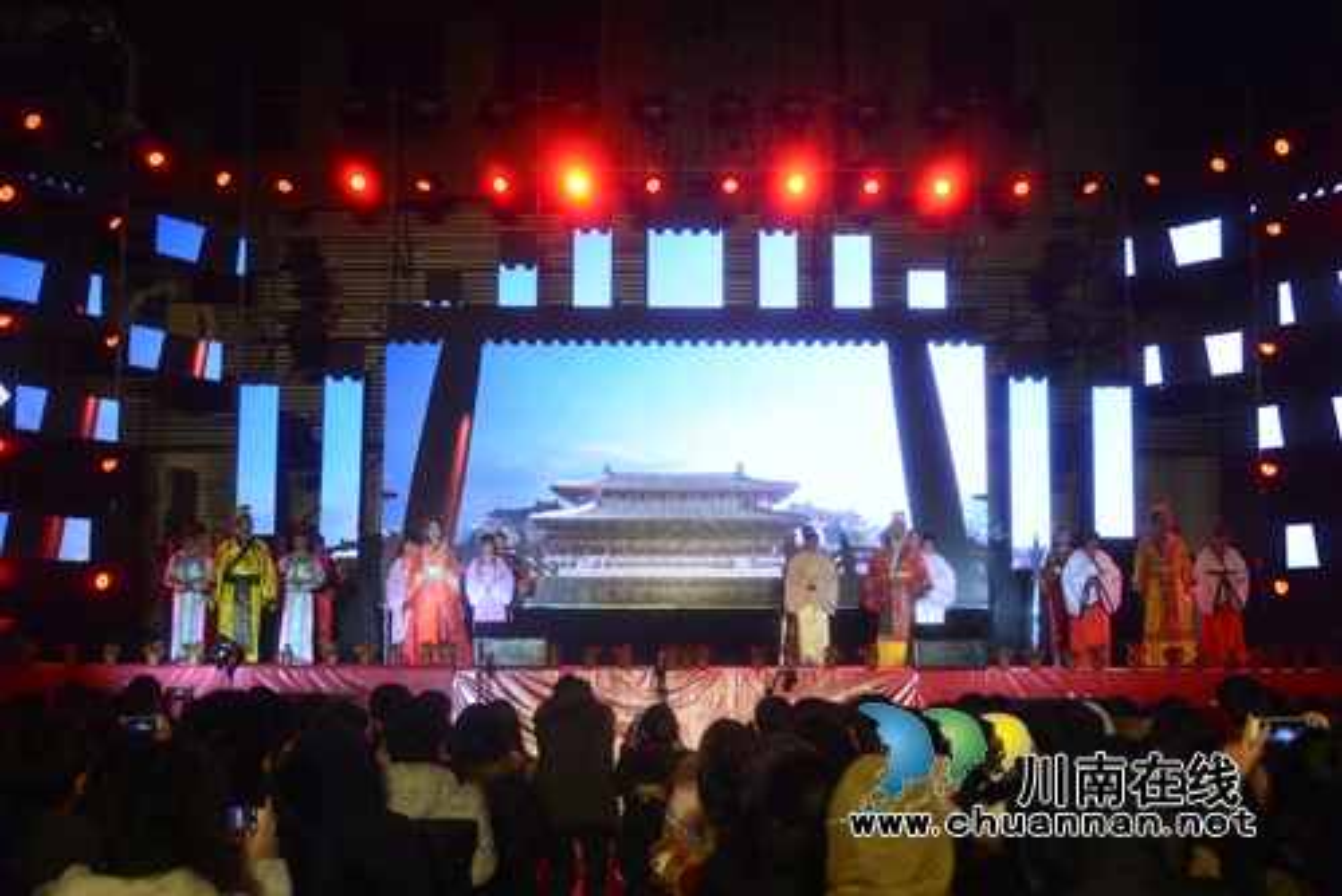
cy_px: 448
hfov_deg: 44.5
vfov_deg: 30.6
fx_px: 1641
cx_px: 671
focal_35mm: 44
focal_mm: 44
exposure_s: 1/30
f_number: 4
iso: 110
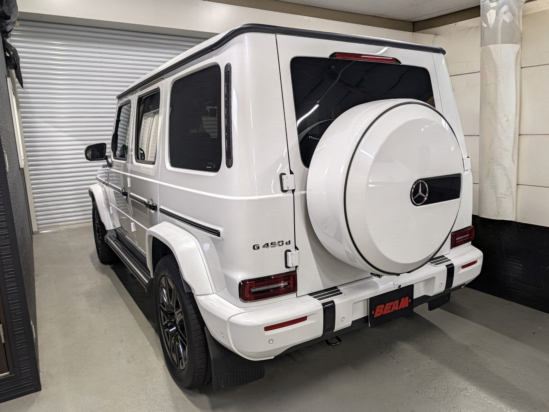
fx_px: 381
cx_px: 274
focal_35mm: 24
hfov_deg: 71.6
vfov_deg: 56.8
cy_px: 206
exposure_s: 1/50.3
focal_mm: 6.9
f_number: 1.68
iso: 26
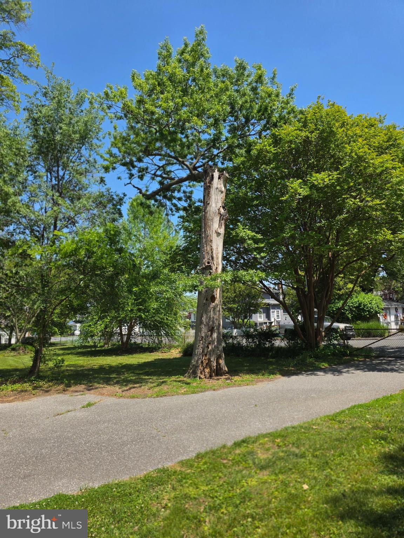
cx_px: 202
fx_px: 358
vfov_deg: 73.9
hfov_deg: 58.9
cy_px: 269
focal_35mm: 23
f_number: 1.7
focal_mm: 6.3
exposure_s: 1/4539
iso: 80
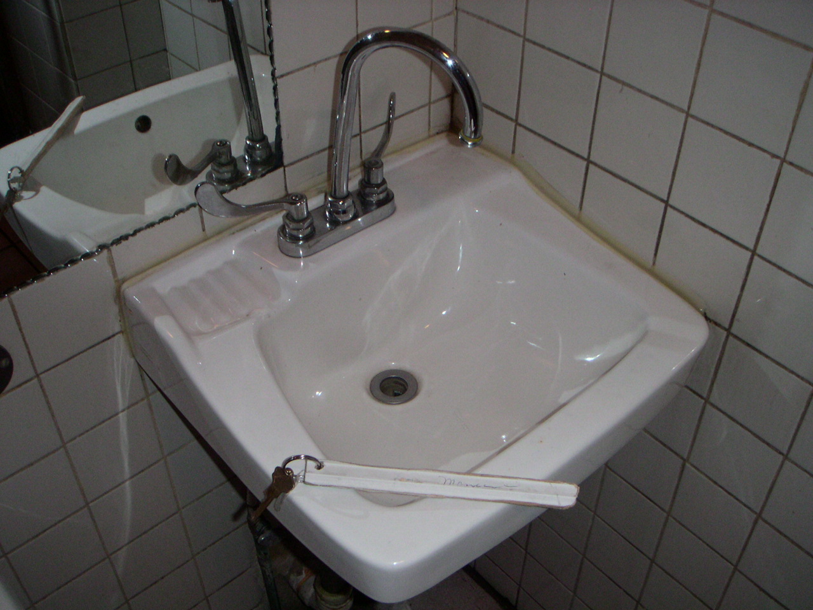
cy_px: 305
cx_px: 406
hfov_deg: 49.0
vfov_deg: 37.7
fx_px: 892
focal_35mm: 38
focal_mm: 6
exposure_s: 1/50
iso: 160
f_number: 2.8
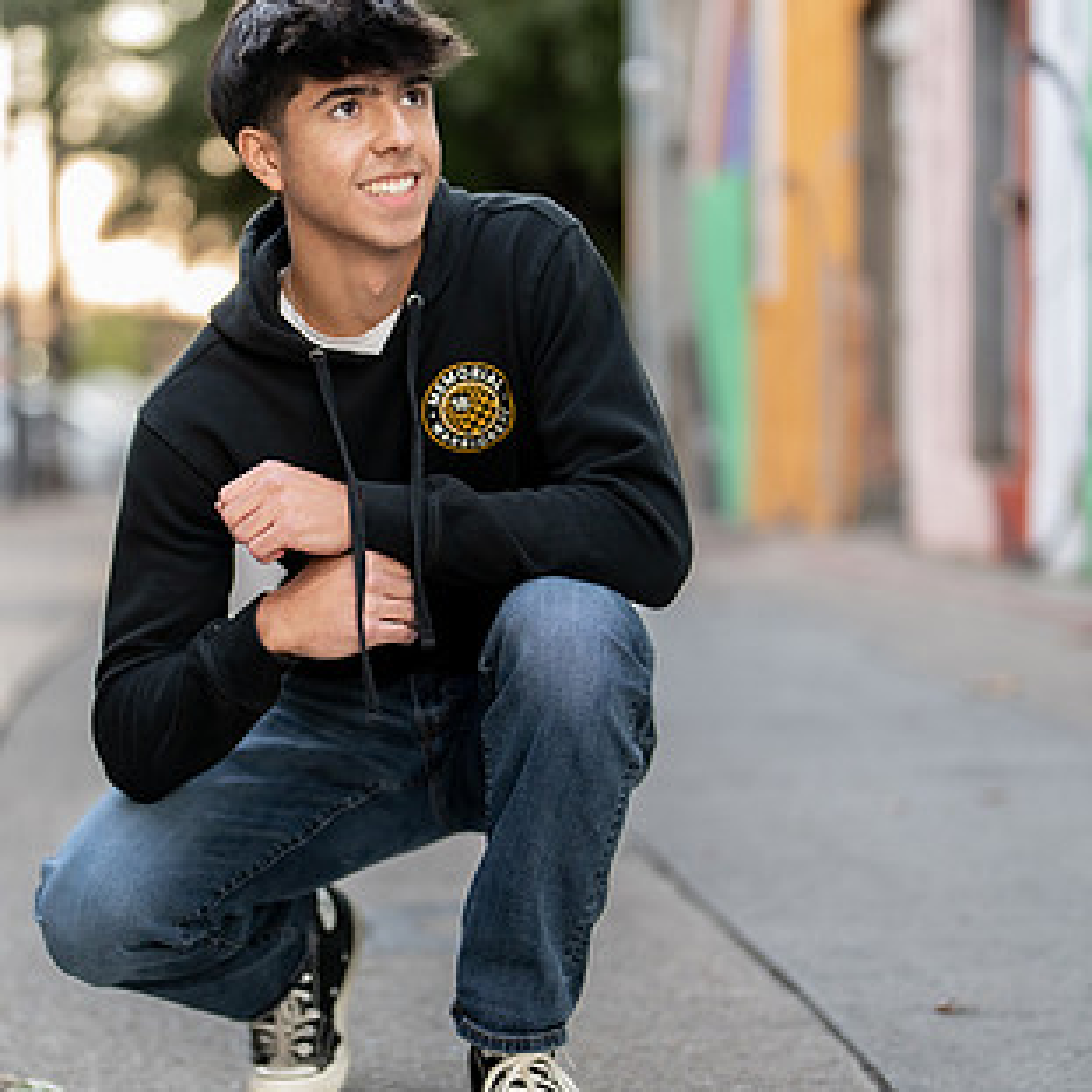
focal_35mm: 91
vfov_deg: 19.1
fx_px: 3248
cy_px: 606
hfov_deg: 19.0
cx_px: 336
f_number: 1.2
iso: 500
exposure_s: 1/320
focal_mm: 50
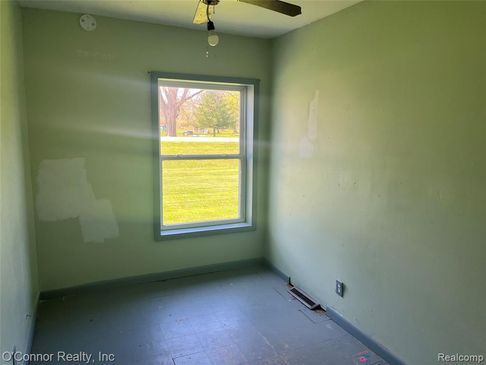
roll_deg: -1.5
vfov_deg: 53.1
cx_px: 243
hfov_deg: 67.3
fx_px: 365
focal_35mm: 26
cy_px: 182
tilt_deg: -9.3
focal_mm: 5.1
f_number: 1.6
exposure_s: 1/133
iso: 40
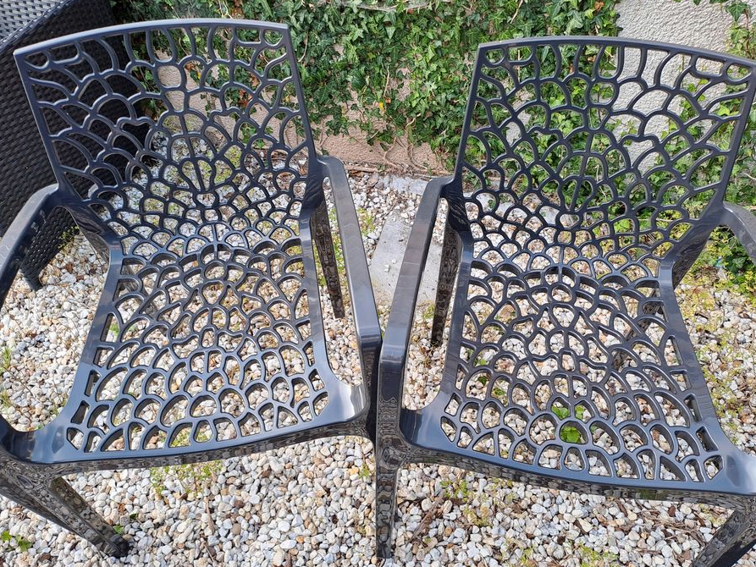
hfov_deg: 63.4
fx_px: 612
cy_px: 279
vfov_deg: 49.8
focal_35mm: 28
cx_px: 381
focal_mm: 4.65
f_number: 1.8
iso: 32
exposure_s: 1/100
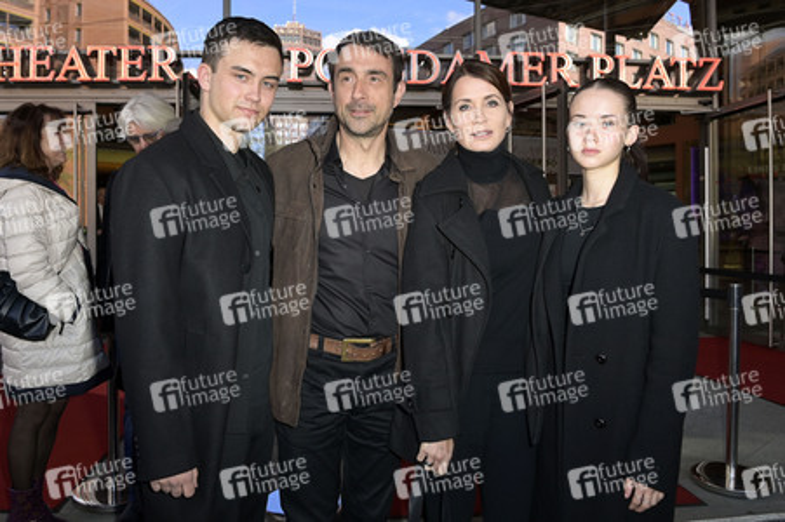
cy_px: 261
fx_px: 523
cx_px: 392
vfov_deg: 53.1
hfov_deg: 73.8
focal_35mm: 24
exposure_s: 1/125
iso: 500
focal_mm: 24
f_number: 6.3
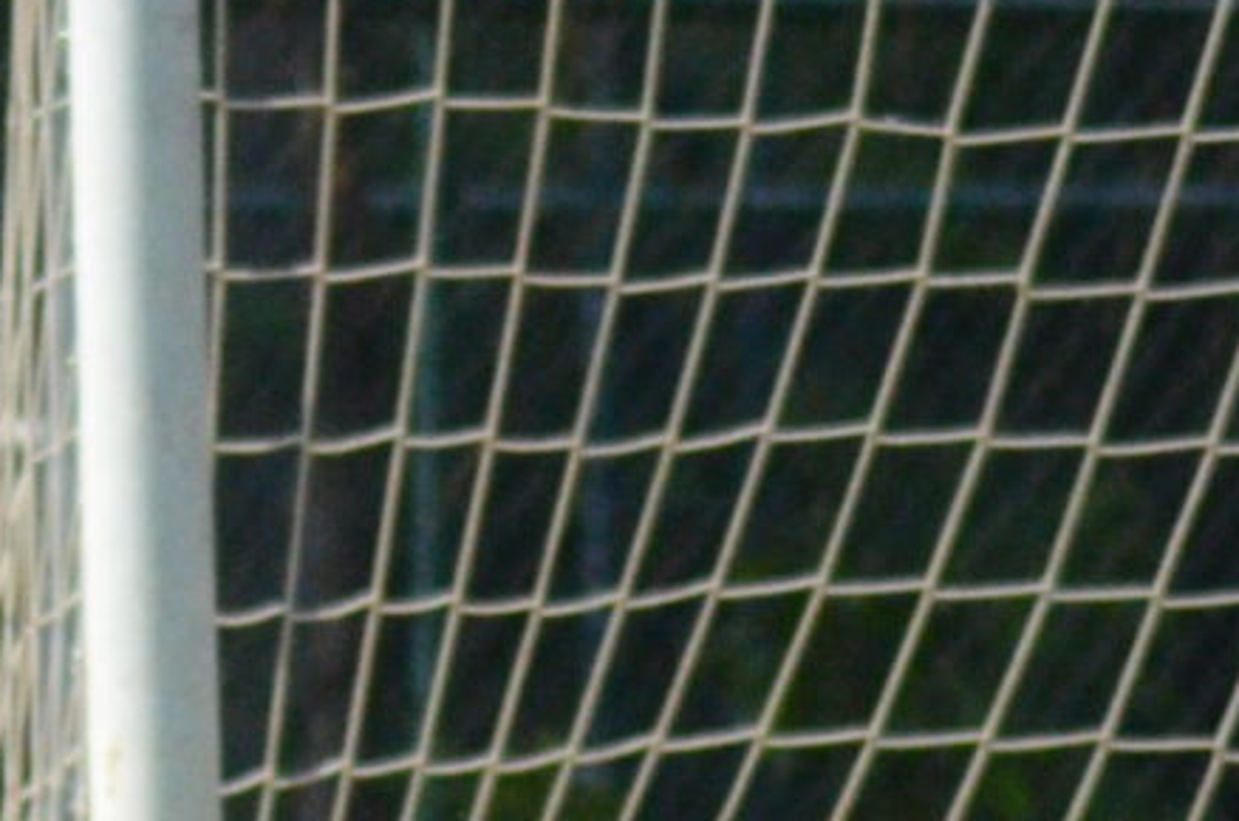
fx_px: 51238
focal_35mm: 1492
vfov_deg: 0.9
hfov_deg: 1.4
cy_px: 1908
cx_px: -1264
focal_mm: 170
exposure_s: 1/8000
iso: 2000
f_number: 5.6
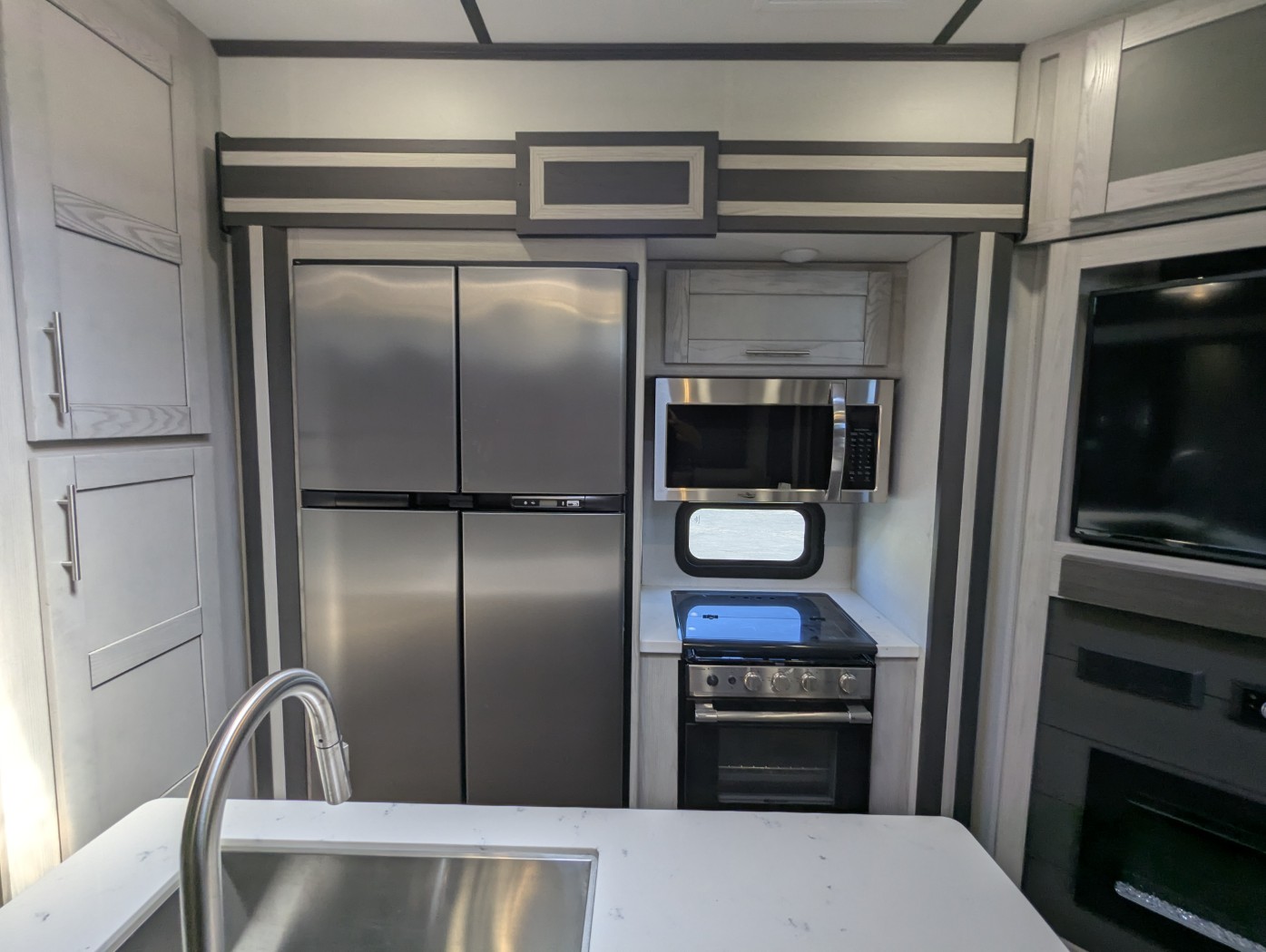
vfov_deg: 78.2
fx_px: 586
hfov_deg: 94.4
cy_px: 476
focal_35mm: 16
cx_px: 633
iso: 53
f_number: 2.2
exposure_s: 1/65.1
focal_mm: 2.35
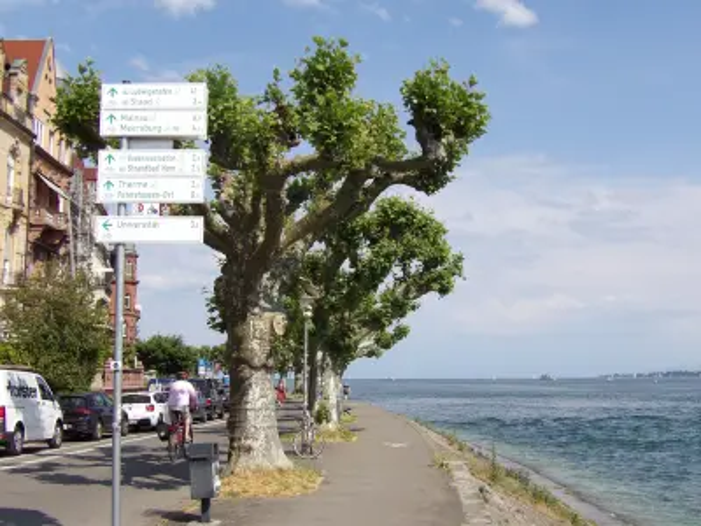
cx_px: 350
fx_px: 932
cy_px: 263
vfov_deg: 31.5
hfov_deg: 41.2
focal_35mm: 46
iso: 100
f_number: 3.8
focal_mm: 8.2
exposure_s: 1/954
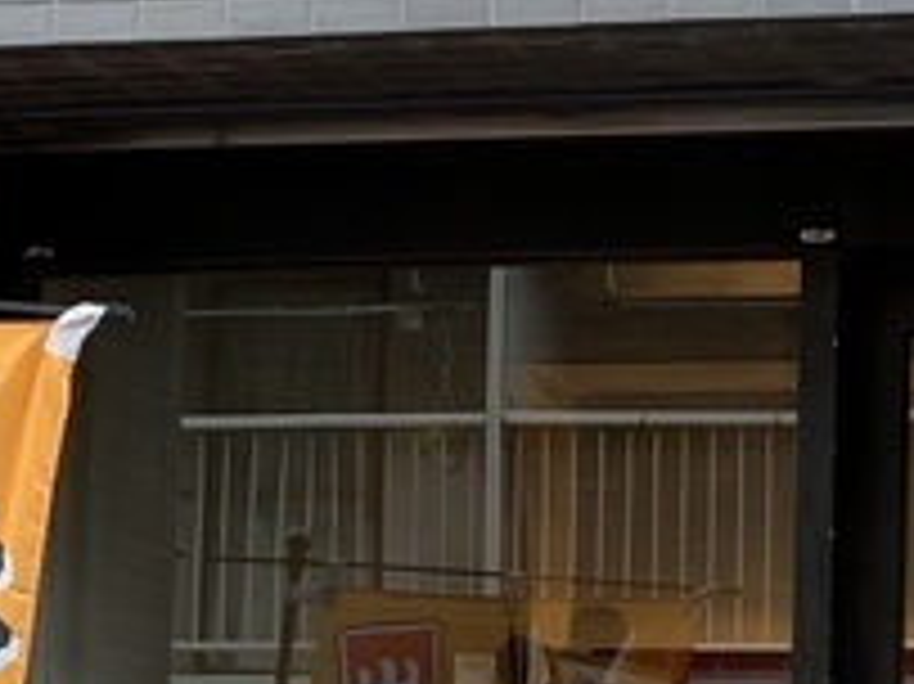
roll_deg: -2.0
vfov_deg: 11.0
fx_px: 3457
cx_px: 1247
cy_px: 958
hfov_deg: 14.3
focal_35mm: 131
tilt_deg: +3.2
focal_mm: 4.25
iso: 32
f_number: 1.8
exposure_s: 1/122
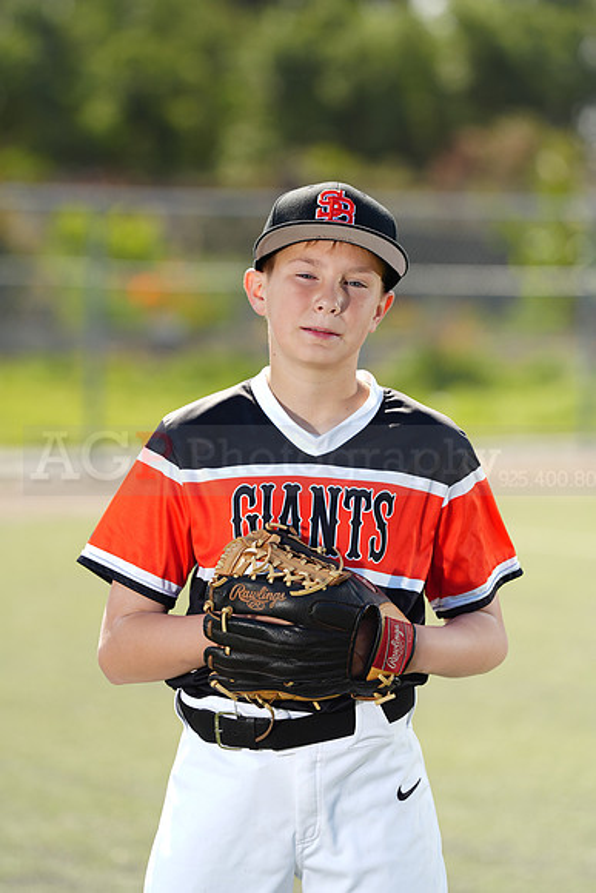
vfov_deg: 10.3
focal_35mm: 200
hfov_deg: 6.9
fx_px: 4963
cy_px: 446
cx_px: 298
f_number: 4.5
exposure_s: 1/250
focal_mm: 200
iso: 64
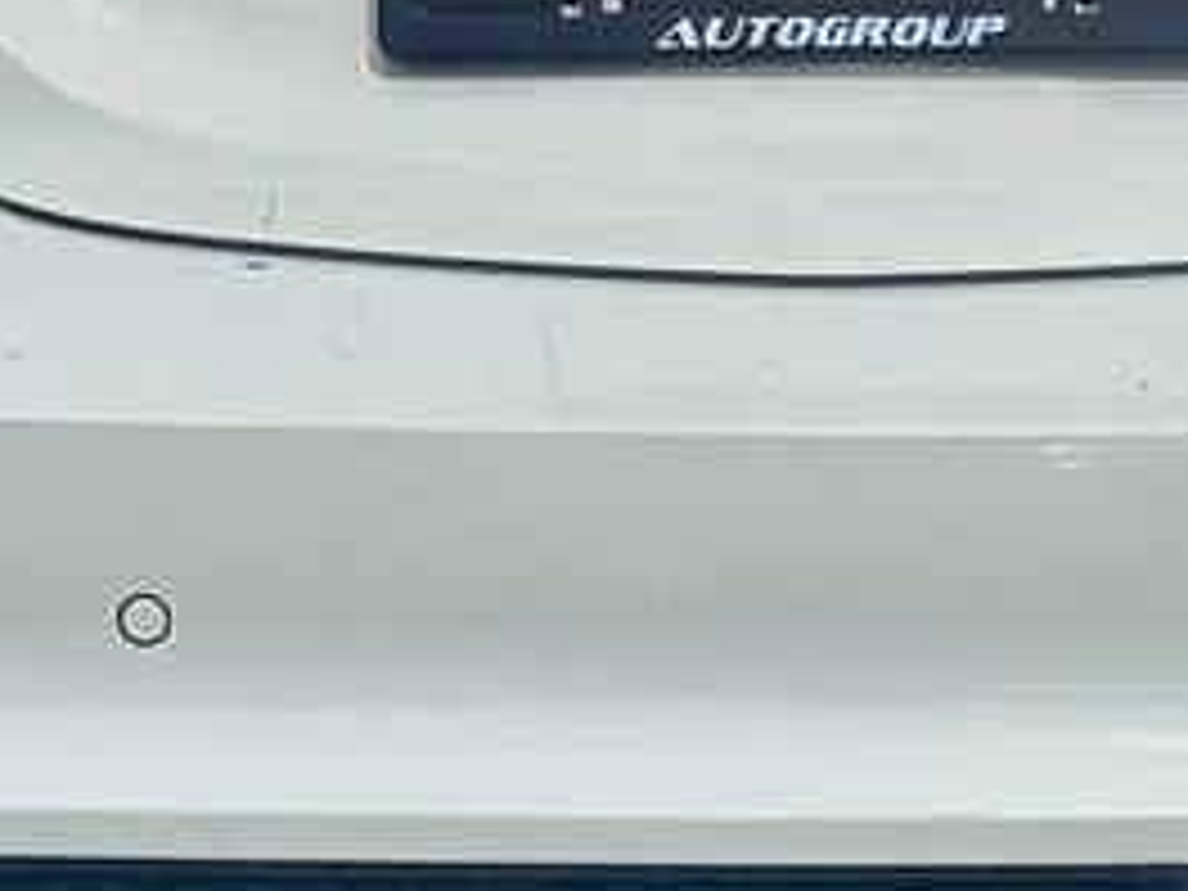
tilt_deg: -9.4
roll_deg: +0.7
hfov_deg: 8.5
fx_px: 7996
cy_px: -360
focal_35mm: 233
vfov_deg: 6.3
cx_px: 932
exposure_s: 1/20000
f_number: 1.78
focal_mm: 6.76
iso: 50
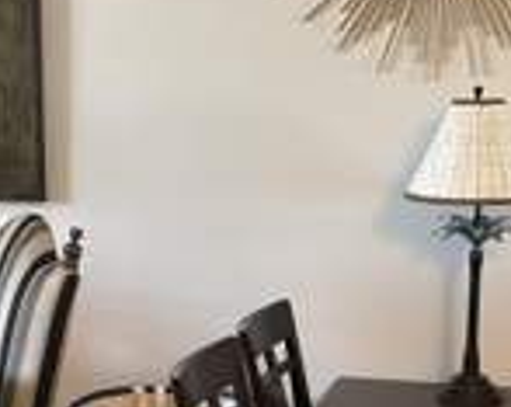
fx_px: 1253
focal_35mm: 83
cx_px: 205
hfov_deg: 23.0
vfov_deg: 18.2
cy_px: 350
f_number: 1.5
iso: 400
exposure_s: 1/60
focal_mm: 5.7
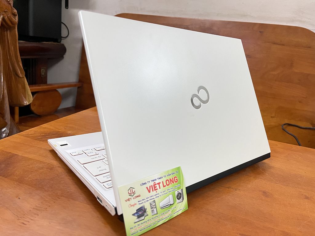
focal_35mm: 26
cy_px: 118
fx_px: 237
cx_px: 158
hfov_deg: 67.3
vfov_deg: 53.1
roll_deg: -6.5
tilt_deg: -17.4
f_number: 1.6
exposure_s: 1/60
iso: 400
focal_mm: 5.1
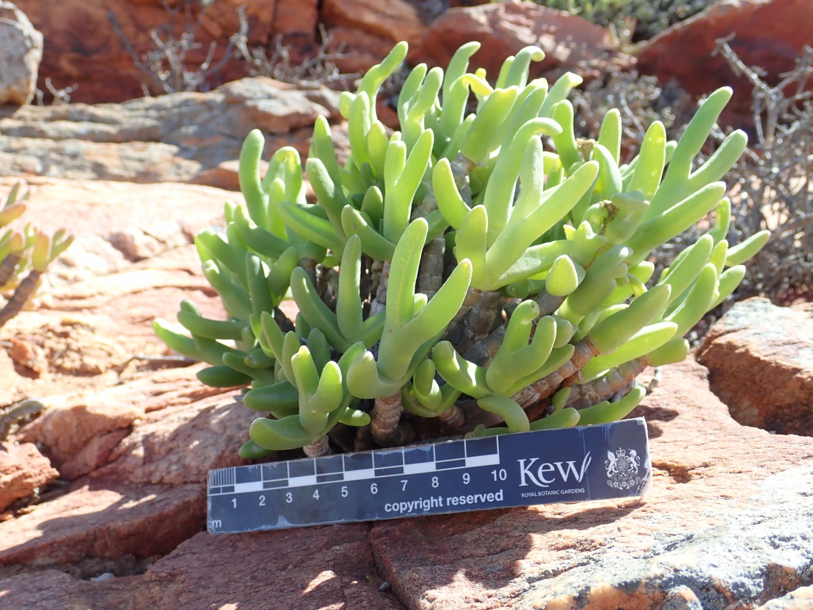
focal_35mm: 38
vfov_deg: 37.7
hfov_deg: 49.0
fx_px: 892
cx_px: 406
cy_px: 305
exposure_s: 1/200
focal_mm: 6.86
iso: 100
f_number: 3.5
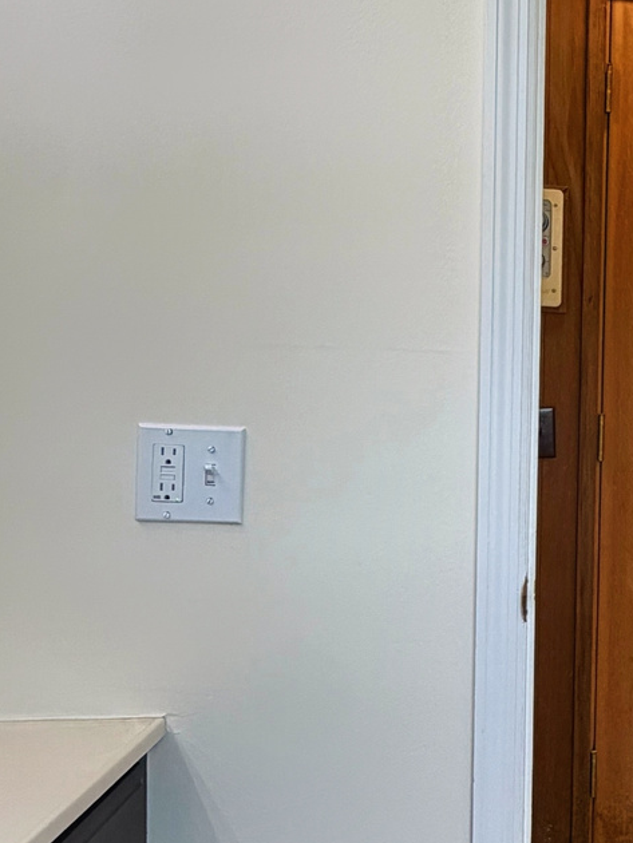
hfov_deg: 26.7
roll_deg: -1.0
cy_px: 467
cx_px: 770
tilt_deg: -4.0
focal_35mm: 48
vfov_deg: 39.6
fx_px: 1170
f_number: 2.2
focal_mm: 2.22
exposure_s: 1/120
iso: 80
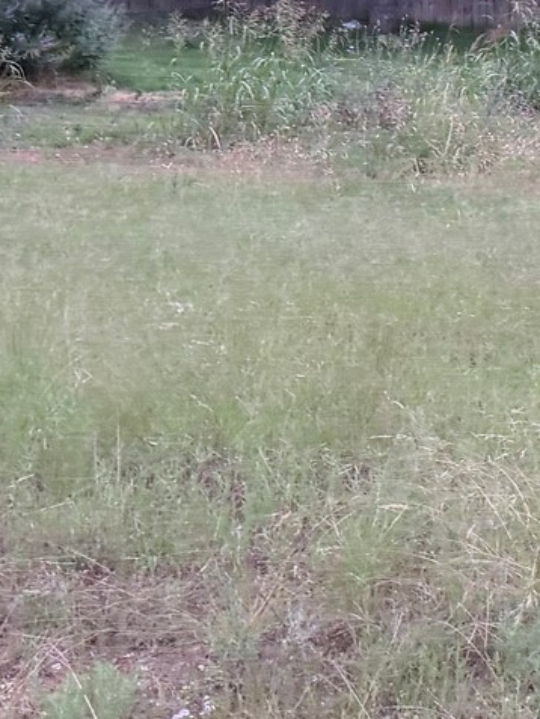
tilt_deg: -5.6
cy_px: 29
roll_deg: -1.6
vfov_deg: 18.6
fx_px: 2141
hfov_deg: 13.7
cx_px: 733
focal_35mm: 103
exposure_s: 1/121
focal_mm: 6.76
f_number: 1.78
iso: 200
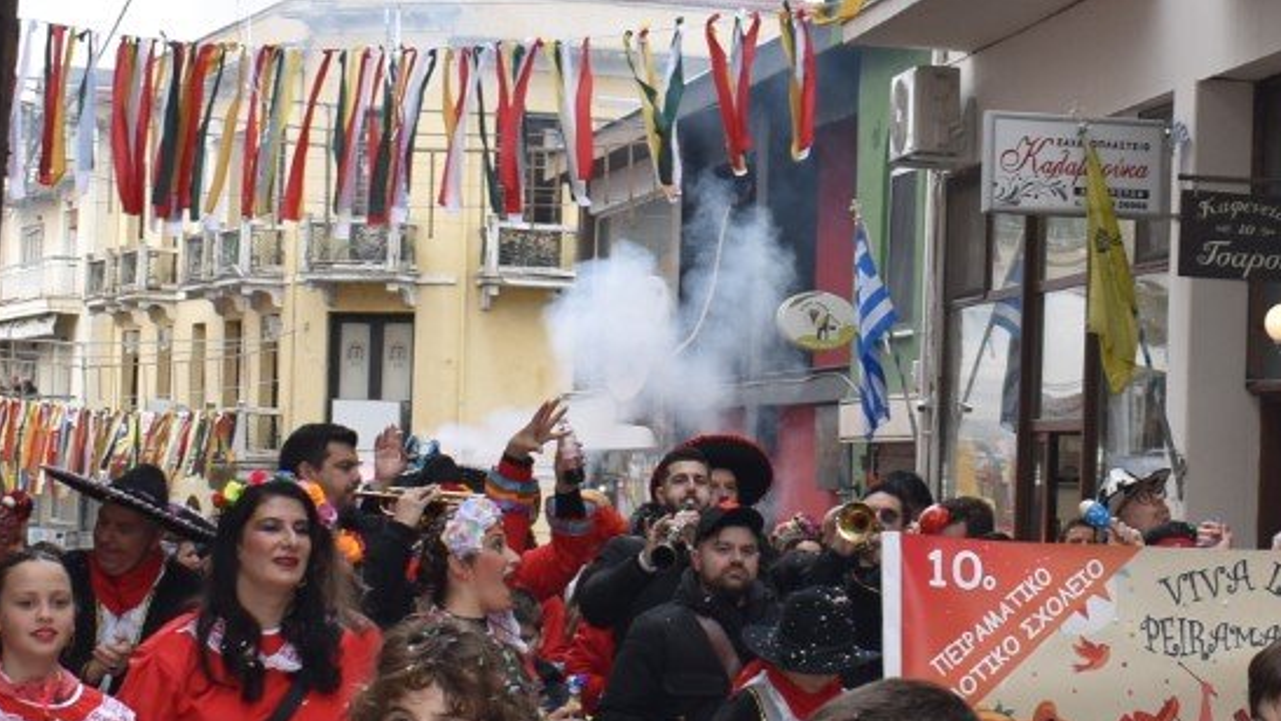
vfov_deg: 13.0
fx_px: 3160
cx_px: 931
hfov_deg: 22.7
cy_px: 421
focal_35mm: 93
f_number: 5
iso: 280
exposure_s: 1/200
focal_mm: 20
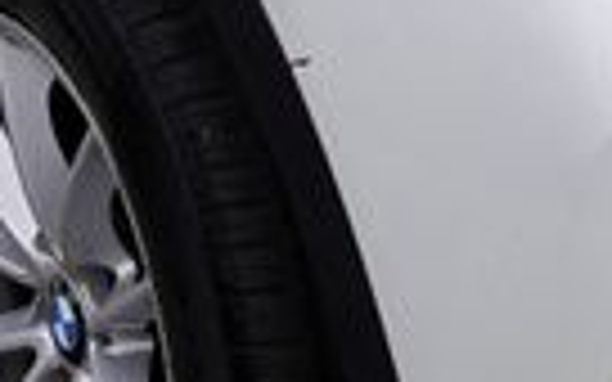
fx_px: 3719
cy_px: -436
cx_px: 702
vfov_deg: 5.7
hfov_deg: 9.3
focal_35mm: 223
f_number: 10
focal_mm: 29
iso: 100
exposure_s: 1/160
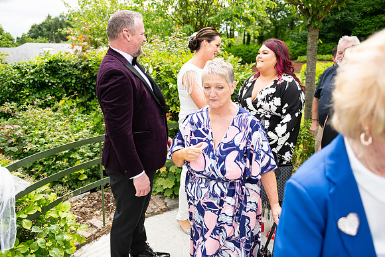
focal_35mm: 29
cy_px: 128
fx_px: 310
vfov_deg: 45.0
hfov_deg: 63.6
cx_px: 192
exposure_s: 1/1600
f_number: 3.5
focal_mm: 29
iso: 250
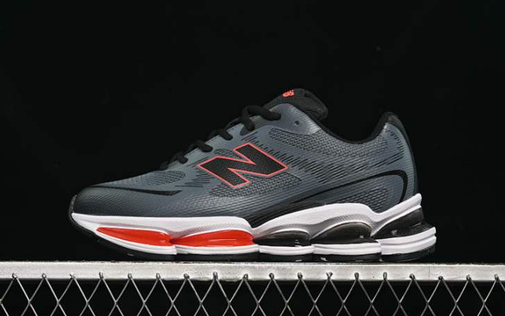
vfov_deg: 17.0
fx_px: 1060
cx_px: 253
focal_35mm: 77
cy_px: 157
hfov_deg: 26.8
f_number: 6.3
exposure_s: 1/50
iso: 160
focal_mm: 50
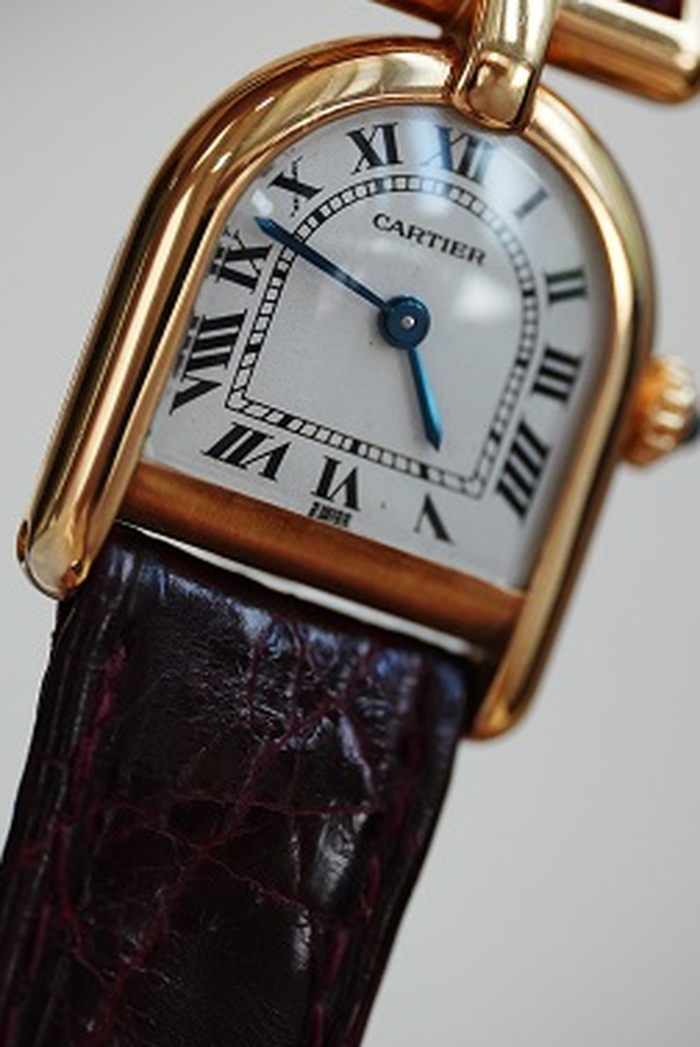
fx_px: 5677
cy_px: 349
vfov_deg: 10.5
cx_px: 394
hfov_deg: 7.1
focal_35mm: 195
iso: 1000
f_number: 2.8
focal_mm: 105
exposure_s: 1/250
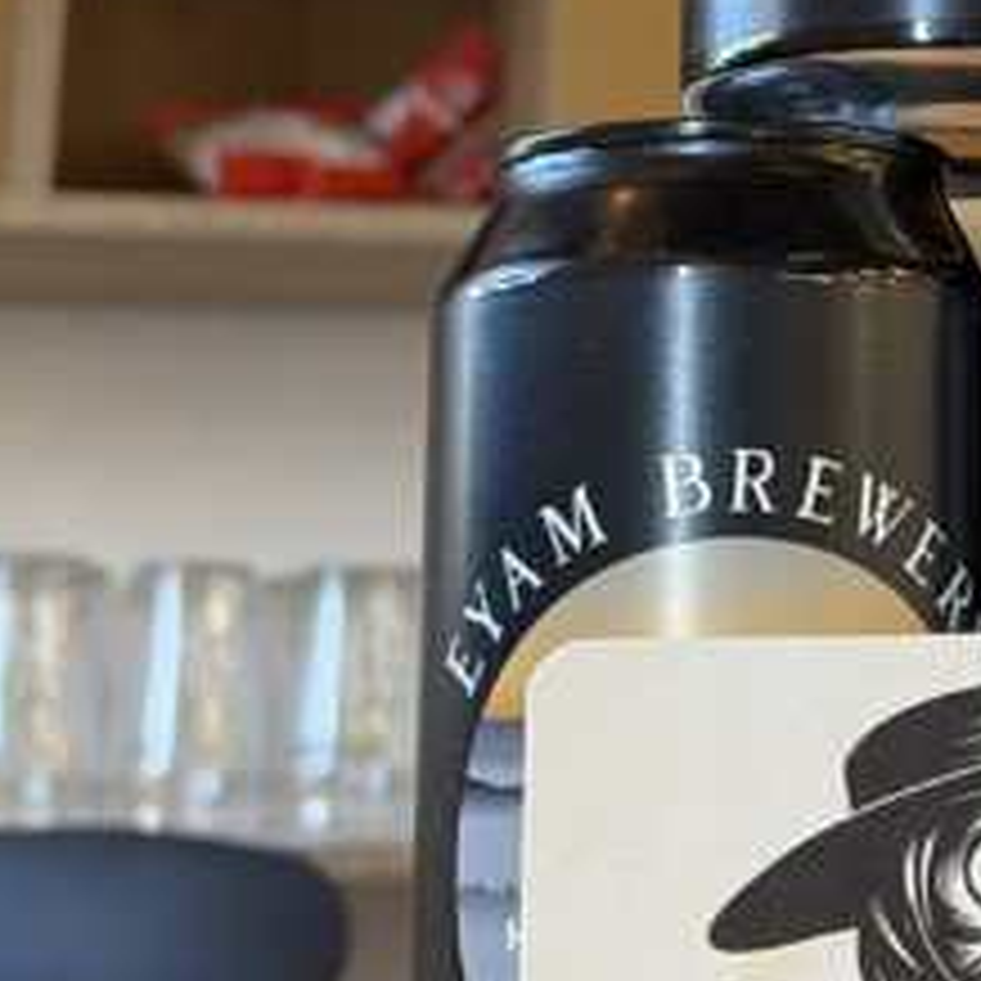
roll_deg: +1.3
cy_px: 20
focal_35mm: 95
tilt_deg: +11.9
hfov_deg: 17.4
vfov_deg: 17.9
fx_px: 3046
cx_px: 1192
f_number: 1.6
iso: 100
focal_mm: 5.96
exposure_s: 1/50
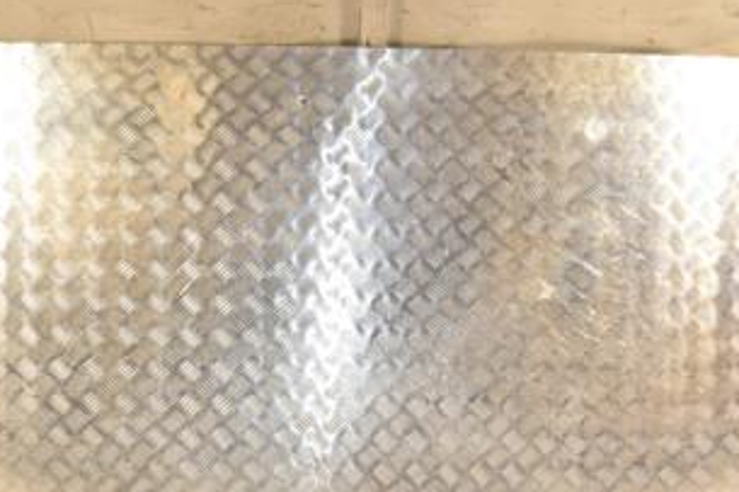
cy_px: 395
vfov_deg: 21.6
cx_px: 380
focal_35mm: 62
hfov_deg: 32.4
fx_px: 1272
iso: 800
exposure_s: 1/200
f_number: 9
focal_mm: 21
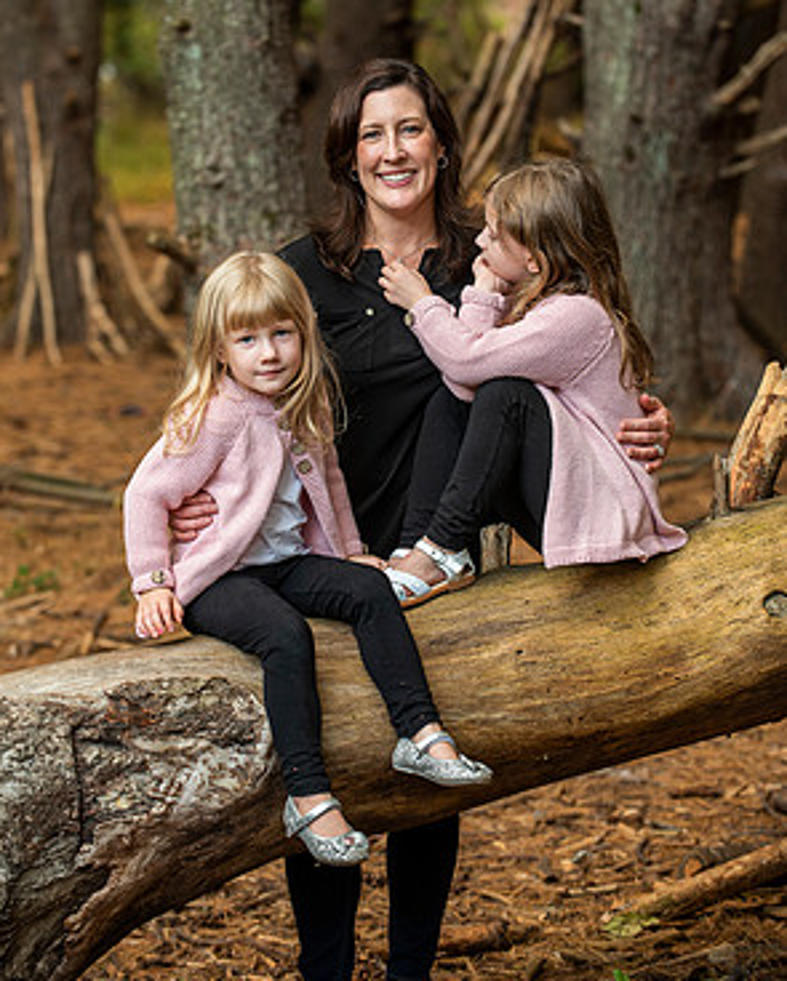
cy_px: 387
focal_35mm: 133
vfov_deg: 14.5
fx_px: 3868
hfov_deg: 11.6
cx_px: 392
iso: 250
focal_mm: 116
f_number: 4
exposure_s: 1/125
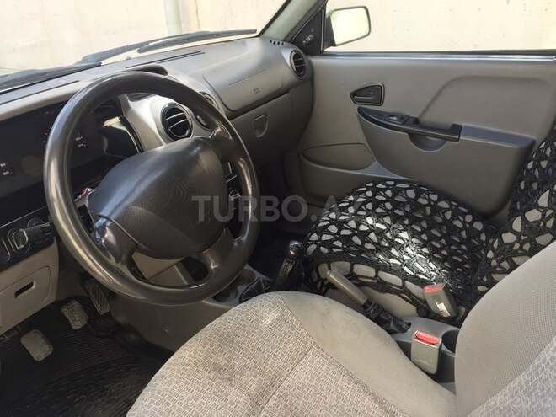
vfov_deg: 48.2
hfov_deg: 61.7
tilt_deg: -25.7
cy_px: 208
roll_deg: +0.2
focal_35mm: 29
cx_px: 278
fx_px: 466
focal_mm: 4.15
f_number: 2.2
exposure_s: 1/100
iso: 40
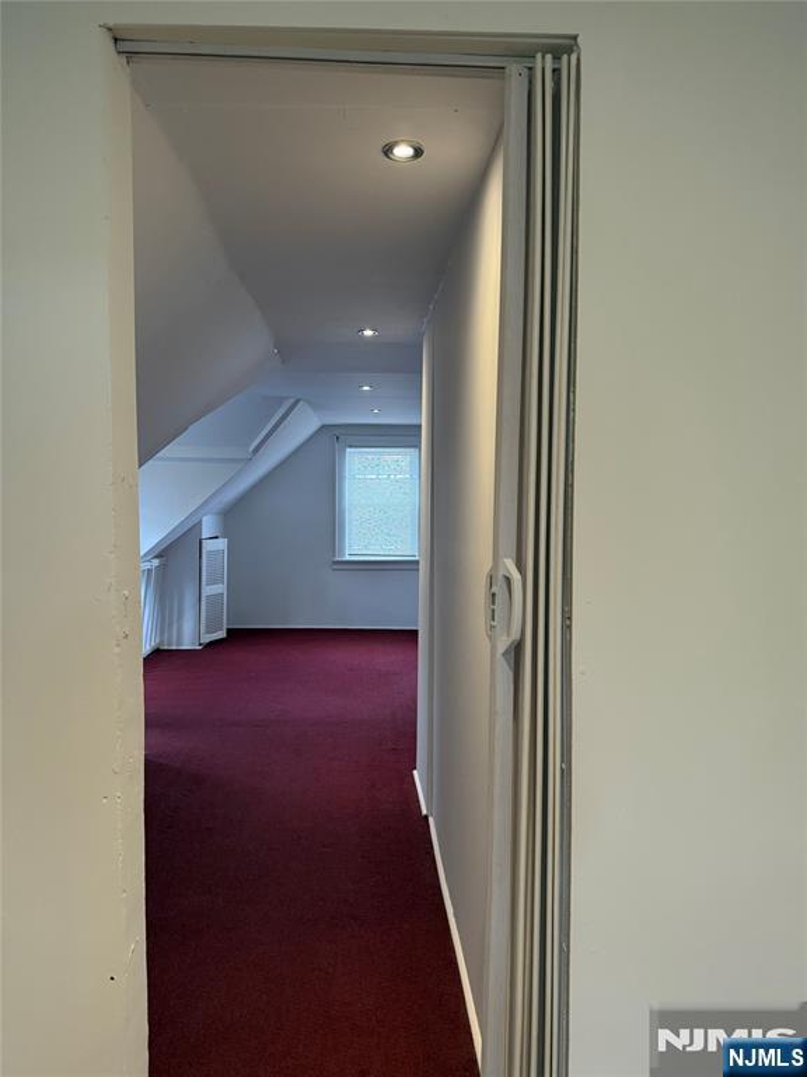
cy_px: 538
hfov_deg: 56.8
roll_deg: -0.3
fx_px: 746
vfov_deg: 71.6
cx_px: 404
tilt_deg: -2.0
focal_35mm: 24
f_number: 1.78
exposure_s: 1/120
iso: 400
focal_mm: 6.76
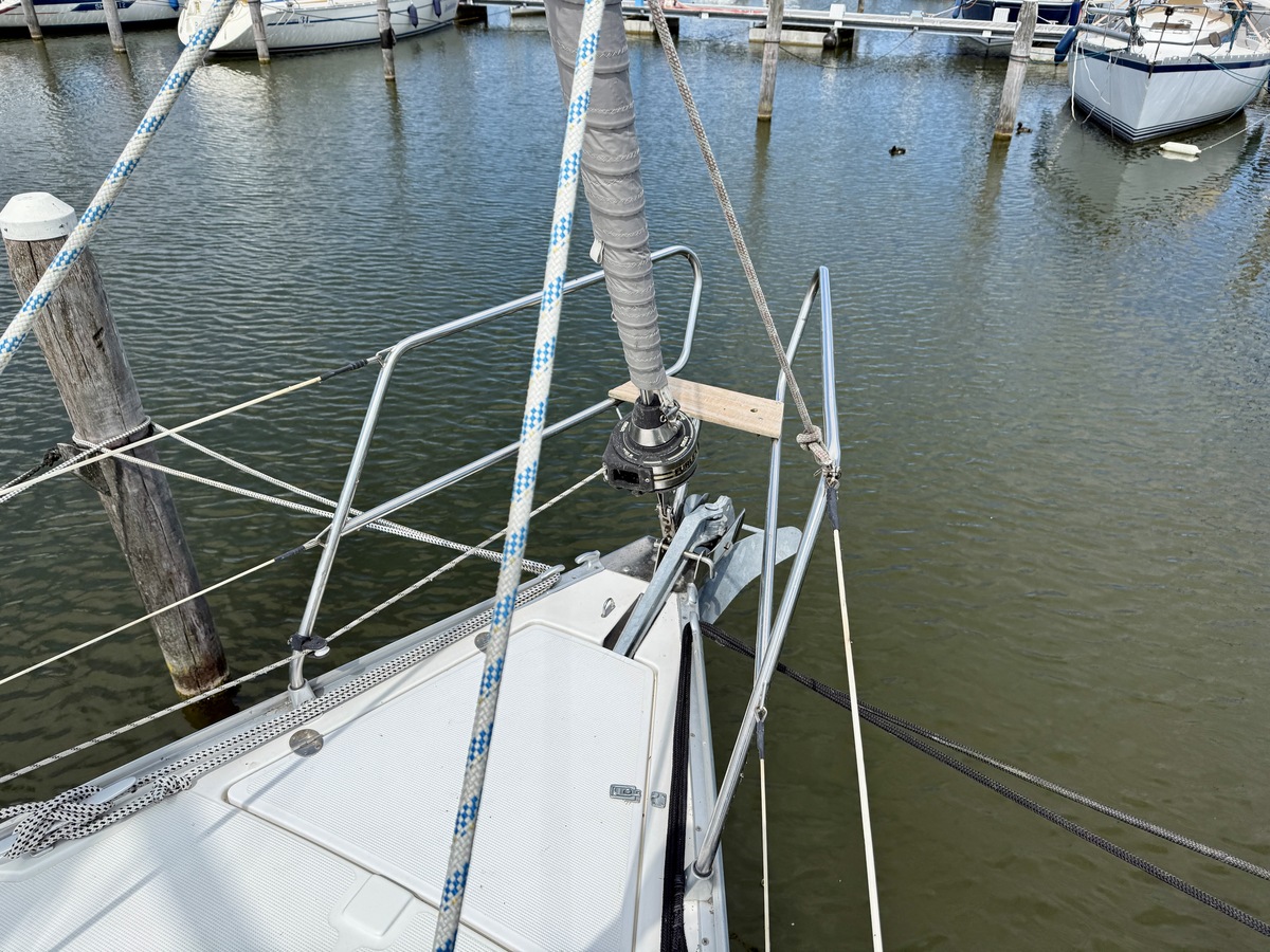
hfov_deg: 71.6
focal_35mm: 24
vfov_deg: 56.8
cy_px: 476
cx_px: 635
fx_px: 881
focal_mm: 6.76
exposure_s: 1/5714
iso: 80
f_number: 1.78
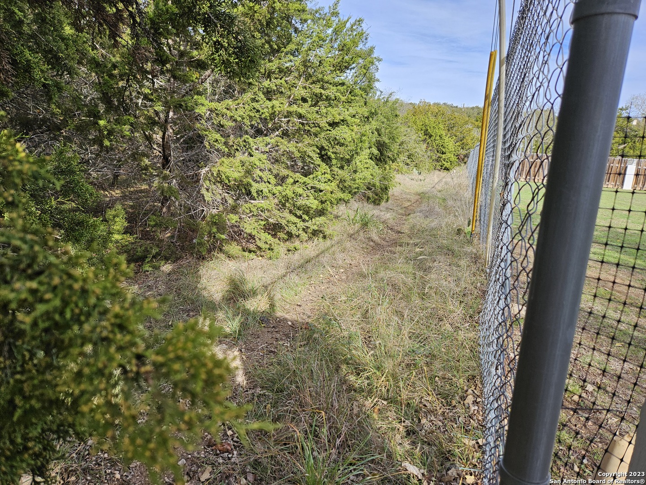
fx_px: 429
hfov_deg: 73.9
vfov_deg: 58.9
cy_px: 242
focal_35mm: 23
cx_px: 323
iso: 50
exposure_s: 1/1027
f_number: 1.8
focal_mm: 5.4
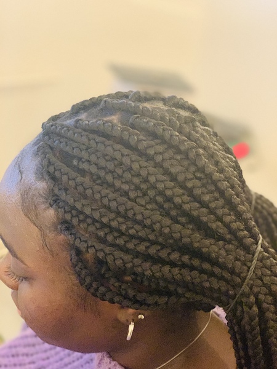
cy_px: 184
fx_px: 555
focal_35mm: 52
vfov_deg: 36.8
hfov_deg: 28.0
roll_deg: -16.1
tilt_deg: -25.6
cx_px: 138
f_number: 2.4
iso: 500
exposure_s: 1/25
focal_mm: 6
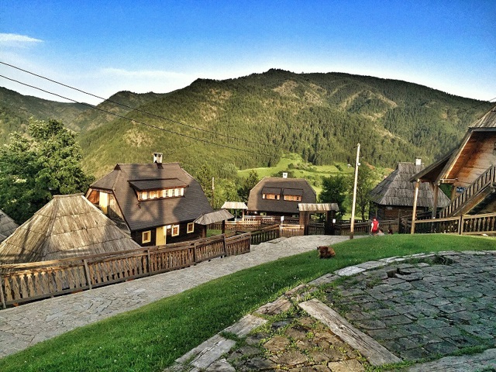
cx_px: 248
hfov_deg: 61.7
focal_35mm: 29
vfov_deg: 48.2
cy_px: 186
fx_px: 416
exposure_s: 1/1883
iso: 32
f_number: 2.2
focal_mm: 4.15
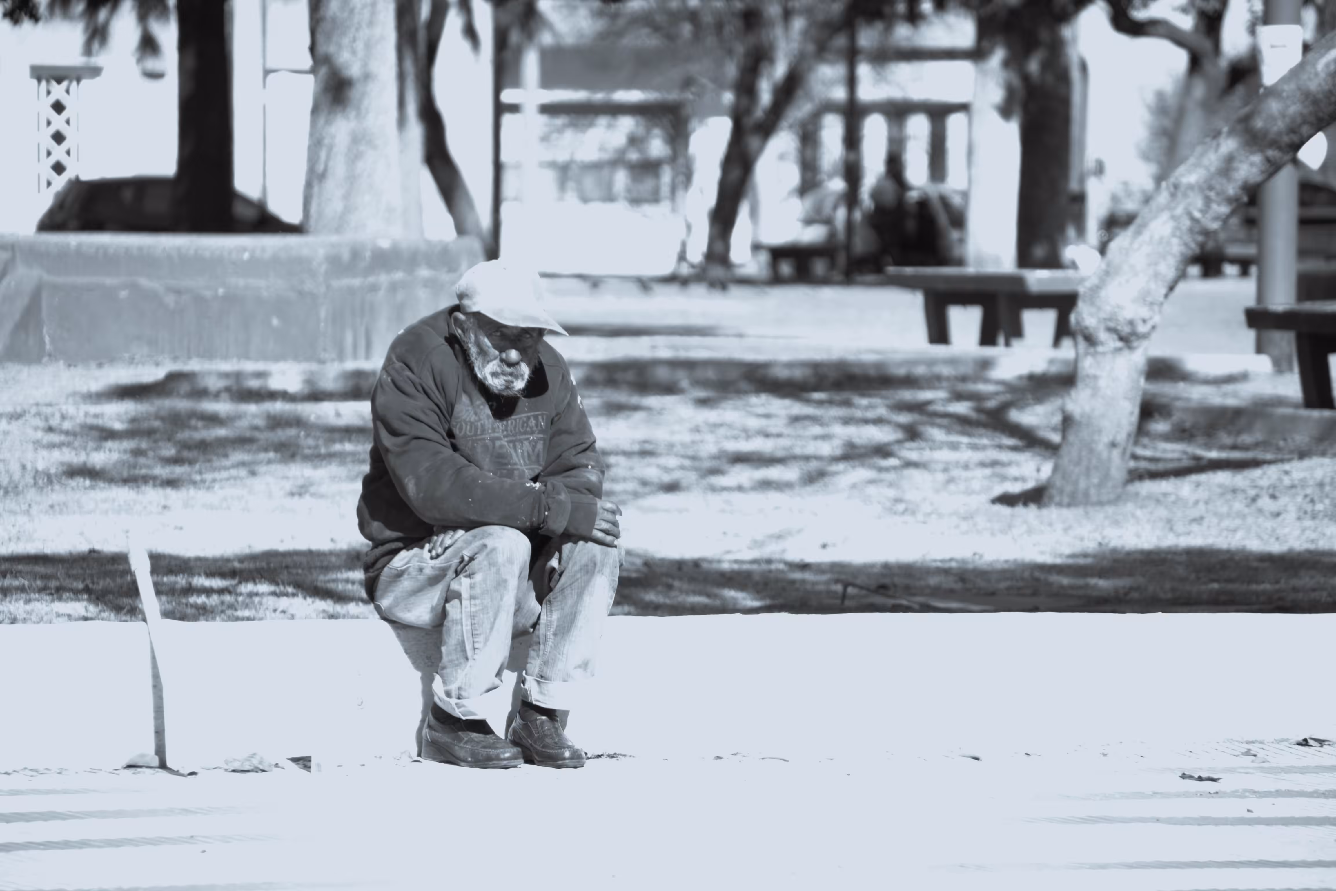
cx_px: 668
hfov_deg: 6.9
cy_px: 446
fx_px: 11132
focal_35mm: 300
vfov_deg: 4.6
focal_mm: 200
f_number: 6.3
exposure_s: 1/640
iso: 800
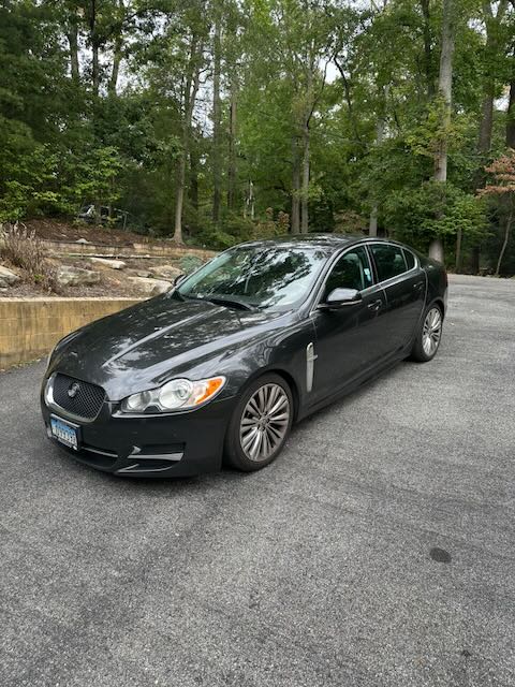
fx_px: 476
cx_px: 258
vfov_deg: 71.6
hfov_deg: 56.8
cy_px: 344
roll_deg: -0.9
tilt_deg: -4.4
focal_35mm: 24
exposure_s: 1/549
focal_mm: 6.86
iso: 80
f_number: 1.78
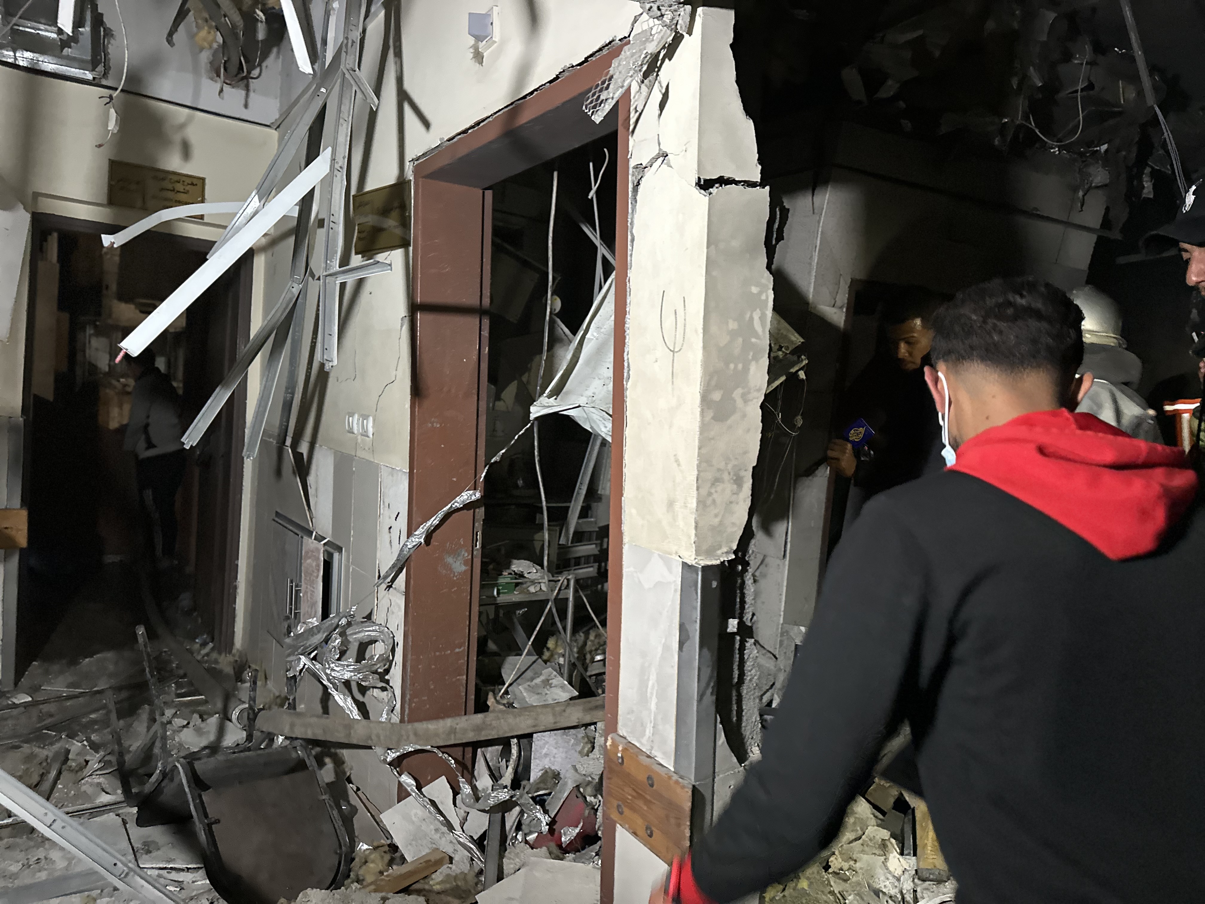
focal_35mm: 24
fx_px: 835
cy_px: 452
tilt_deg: -2.2
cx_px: 602
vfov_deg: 56.8
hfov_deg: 71.6
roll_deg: +1.1
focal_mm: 6.86
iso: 800
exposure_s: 1/60
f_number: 1.78
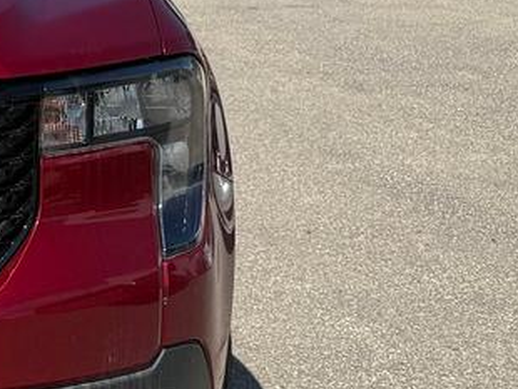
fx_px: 1483
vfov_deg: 14.9
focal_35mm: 99
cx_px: -319
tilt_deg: -10.4
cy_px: 95
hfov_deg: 17.3
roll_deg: +1.1
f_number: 1.78
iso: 80
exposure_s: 1/6173
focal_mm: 6.76
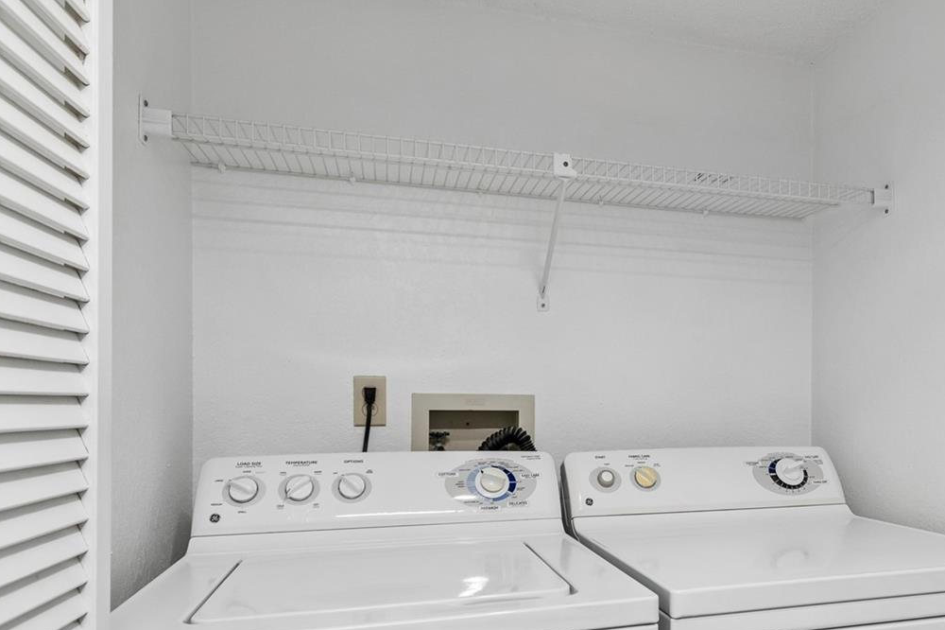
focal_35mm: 24
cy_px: 367
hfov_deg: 72.4
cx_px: 596
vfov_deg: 52.9
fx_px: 630
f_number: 4.5
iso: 100
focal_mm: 10
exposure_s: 1/13
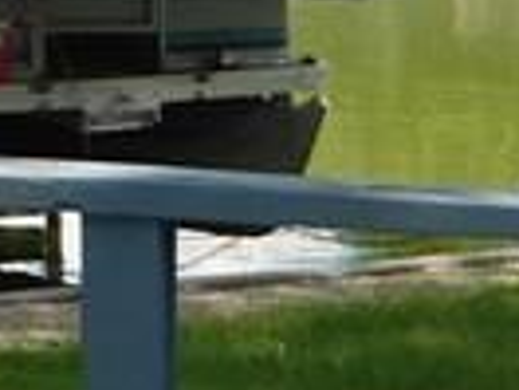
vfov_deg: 7.5
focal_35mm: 178
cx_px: 594
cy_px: 1099
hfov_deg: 10.9
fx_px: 2669
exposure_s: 1/800
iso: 125
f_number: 3
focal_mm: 4
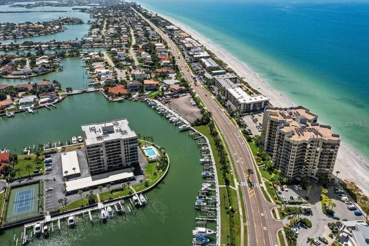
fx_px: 287
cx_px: 184
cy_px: 123
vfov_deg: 46.3
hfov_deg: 65.5
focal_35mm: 28
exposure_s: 1/400
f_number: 6.3
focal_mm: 10.26
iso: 100
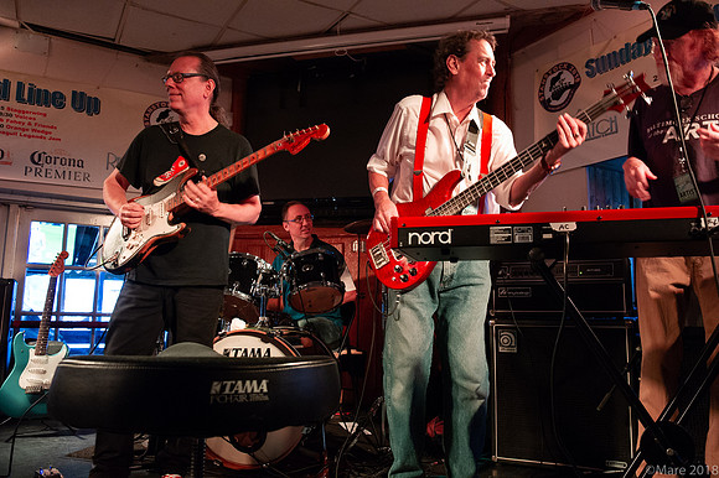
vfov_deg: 44.9
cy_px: 239
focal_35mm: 29
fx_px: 579
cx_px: 360
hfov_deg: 63.7
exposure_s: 1/50
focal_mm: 29
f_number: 6.3
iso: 6400
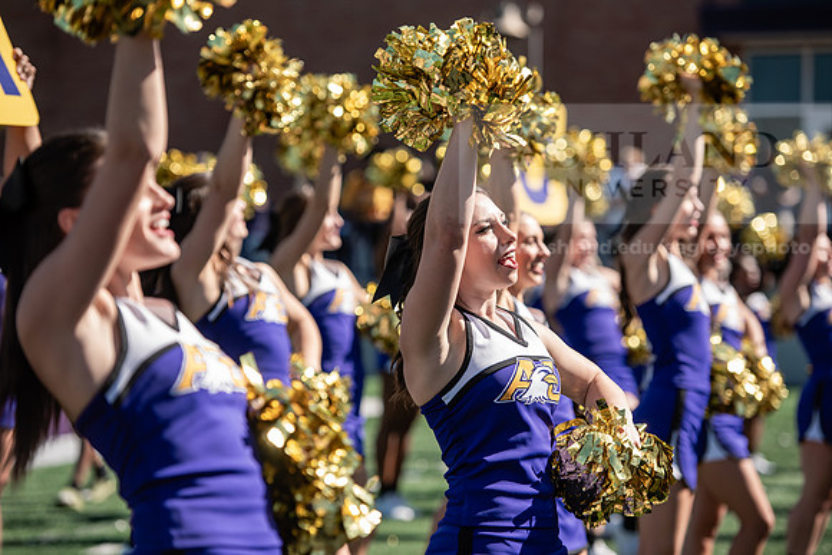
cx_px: 416
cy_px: 278
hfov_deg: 15.8
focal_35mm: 130
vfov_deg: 10.6
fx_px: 3005
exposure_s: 1/1000
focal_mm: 130
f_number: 3.5
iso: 125
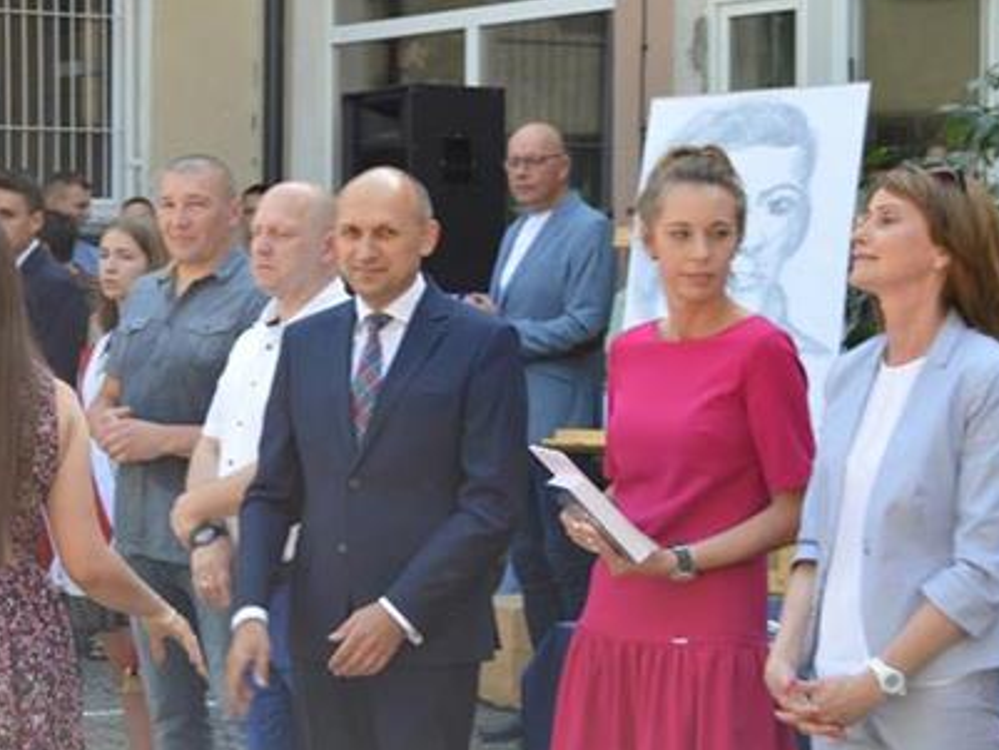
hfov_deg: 19.9
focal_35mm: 98
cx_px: 282
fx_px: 2829
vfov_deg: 15.1
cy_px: 336
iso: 180
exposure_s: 1/125
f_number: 5.6
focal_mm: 42
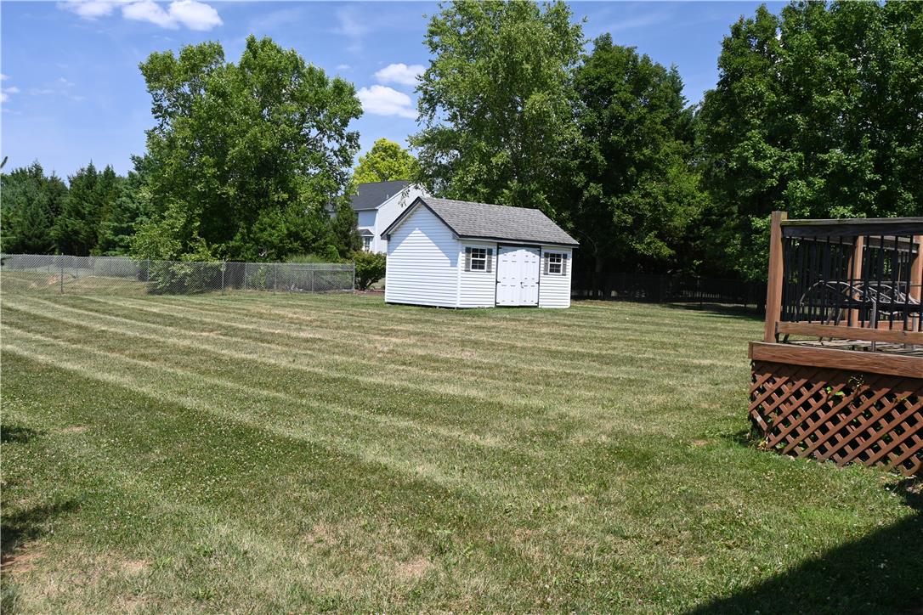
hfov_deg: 56.1
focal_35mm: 34
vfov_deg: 39.1
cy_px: 308
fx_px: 865
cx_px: 462
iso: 140
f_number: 5.6
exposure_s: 1/250
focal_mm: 22.5
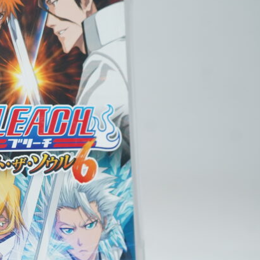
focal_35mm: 95
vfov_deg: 18.3
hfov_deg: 18.0
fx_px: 807
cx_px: 24
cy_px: 133
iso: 640
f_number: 5
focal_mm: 38
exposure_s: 1/40
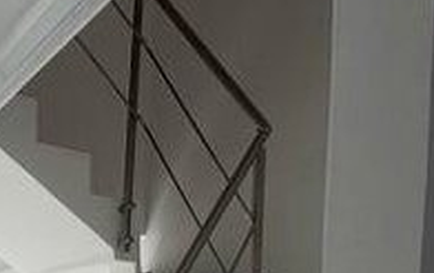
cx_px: 17
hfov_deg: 38.0
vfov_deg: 22.9
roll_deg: -0.5
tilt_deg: -2.7
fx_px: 568
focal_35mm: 48
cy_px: 386
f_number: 2.2
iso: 64
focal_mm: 2.22
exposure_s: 1/121
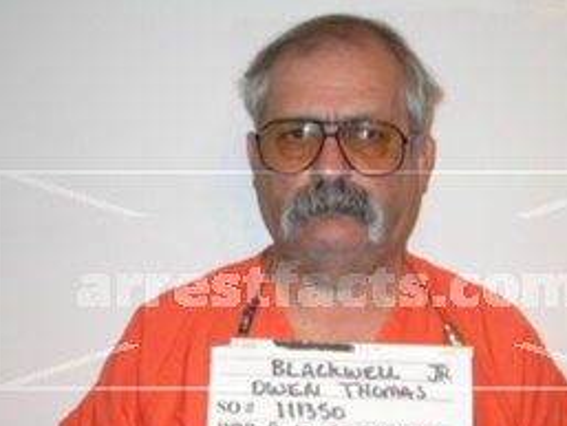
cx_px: 328
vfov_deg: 18.0
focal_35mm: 82
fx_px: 1344
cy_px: 281
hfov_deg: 23.8
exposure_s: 1/60.3
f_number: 3.1
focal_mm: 12.7
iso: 100
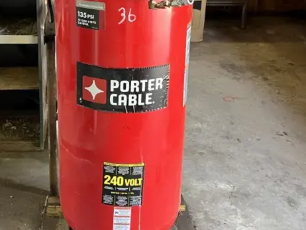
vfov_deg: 26.5
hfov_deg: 35.3
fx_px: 478
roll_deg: -0.5
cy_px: 45
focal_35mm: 54
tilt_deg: -17.9
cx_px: 109
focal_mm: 5.7
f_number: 1.5
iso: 200
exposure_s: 1/60
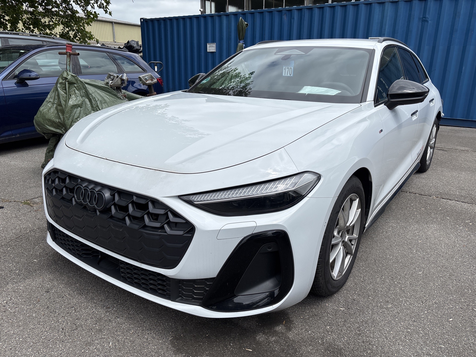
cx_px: 238
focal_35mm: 26
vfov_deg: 53.1
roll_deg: -0.1
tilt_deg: -16.8
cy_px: 178
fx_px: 358
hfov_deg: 67.3
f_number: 1.6
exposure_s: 1/4630
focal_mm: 5.96
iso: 50
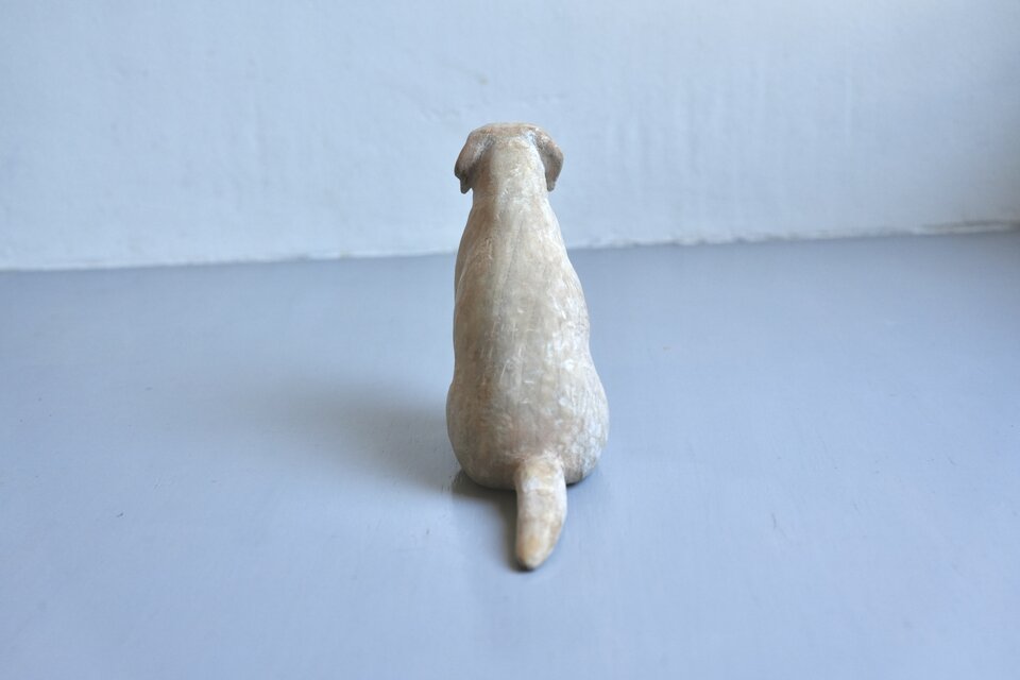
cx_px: 510
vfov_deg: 29.2
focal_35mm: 46
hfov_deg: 42.7
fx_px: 1303
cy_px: 340
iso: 1250
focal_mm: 46
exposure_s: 1/25
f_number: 8
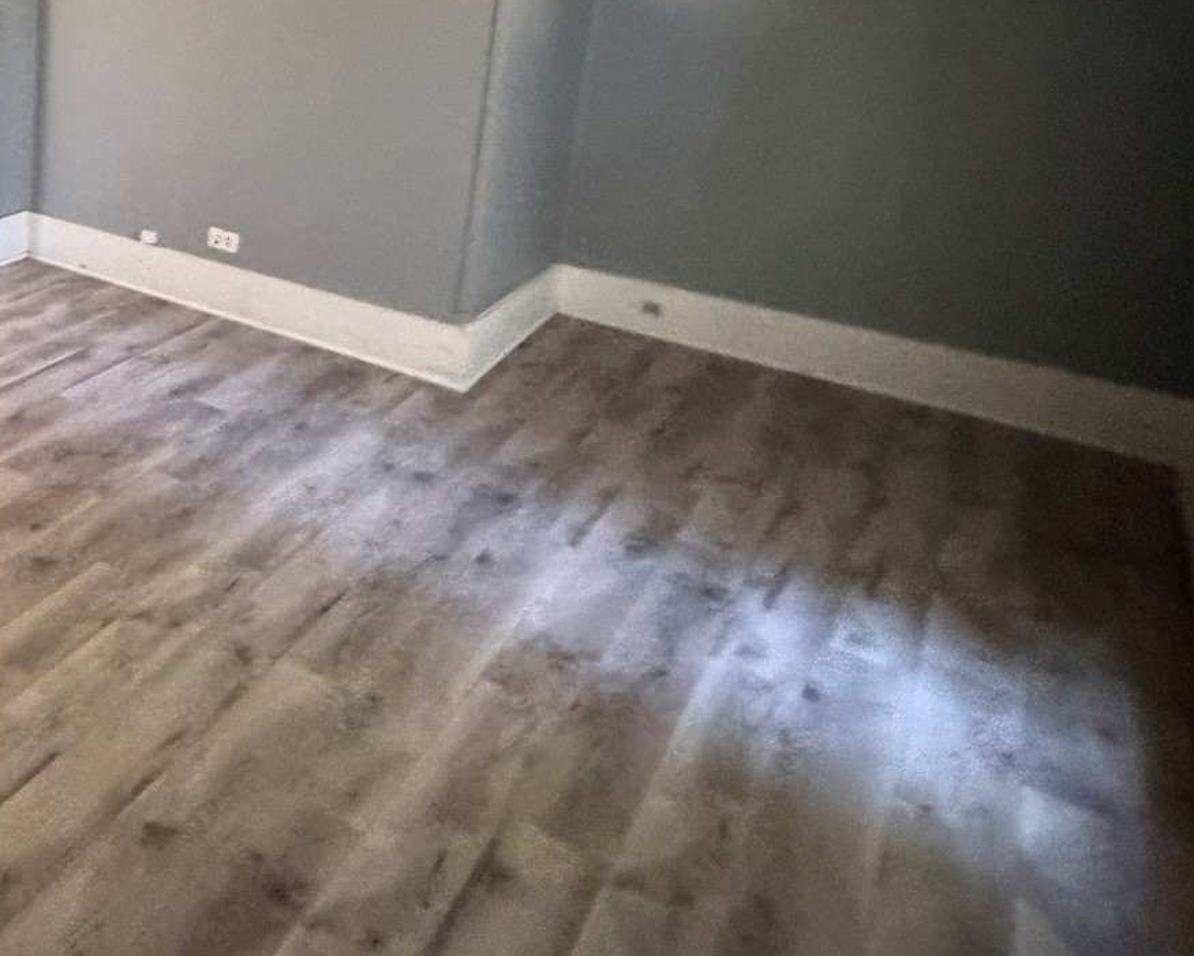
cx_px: -76
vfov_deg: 42.8
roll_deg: -0.5
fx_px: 1131
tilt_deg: -11.6
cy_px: 137
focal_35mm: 32
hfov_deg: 44.5
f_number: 2.2
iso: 1250
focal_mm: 2.22
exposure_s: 1/48
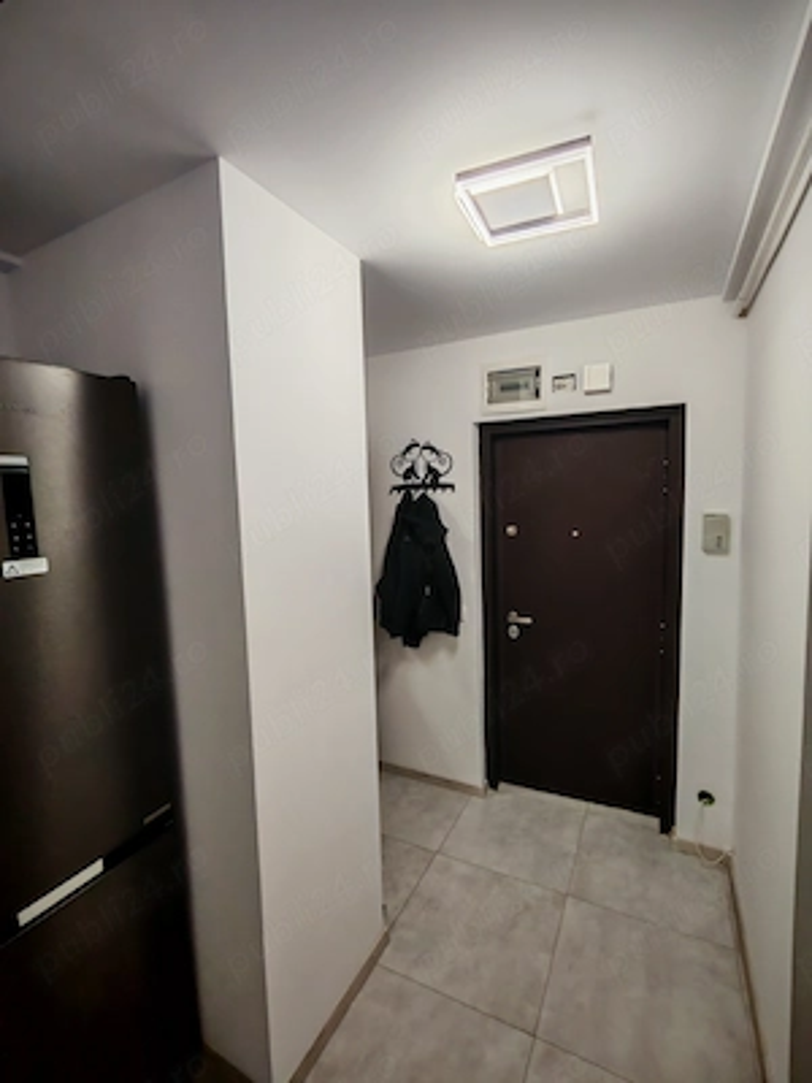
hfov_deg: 78.1
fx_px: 500
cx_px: 406
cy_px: 542
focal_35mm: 16
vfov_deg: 94.5
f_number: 2.2
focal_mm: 1.96
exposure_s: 1/50
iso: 64
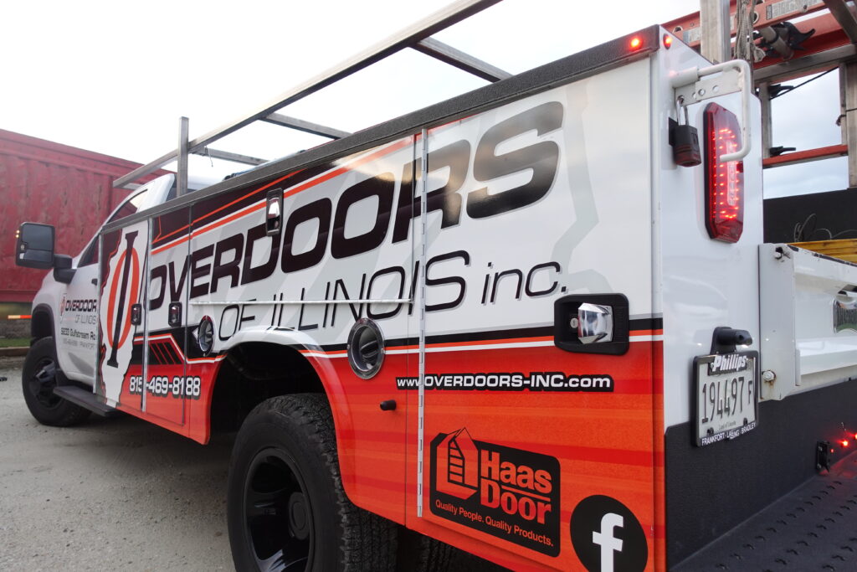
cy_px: 286
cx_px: 428
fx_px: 571
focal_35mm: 24
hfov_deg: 73.7
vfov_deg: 53.1
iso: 125
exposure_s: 1/60
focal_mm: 9.4
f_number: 2.8
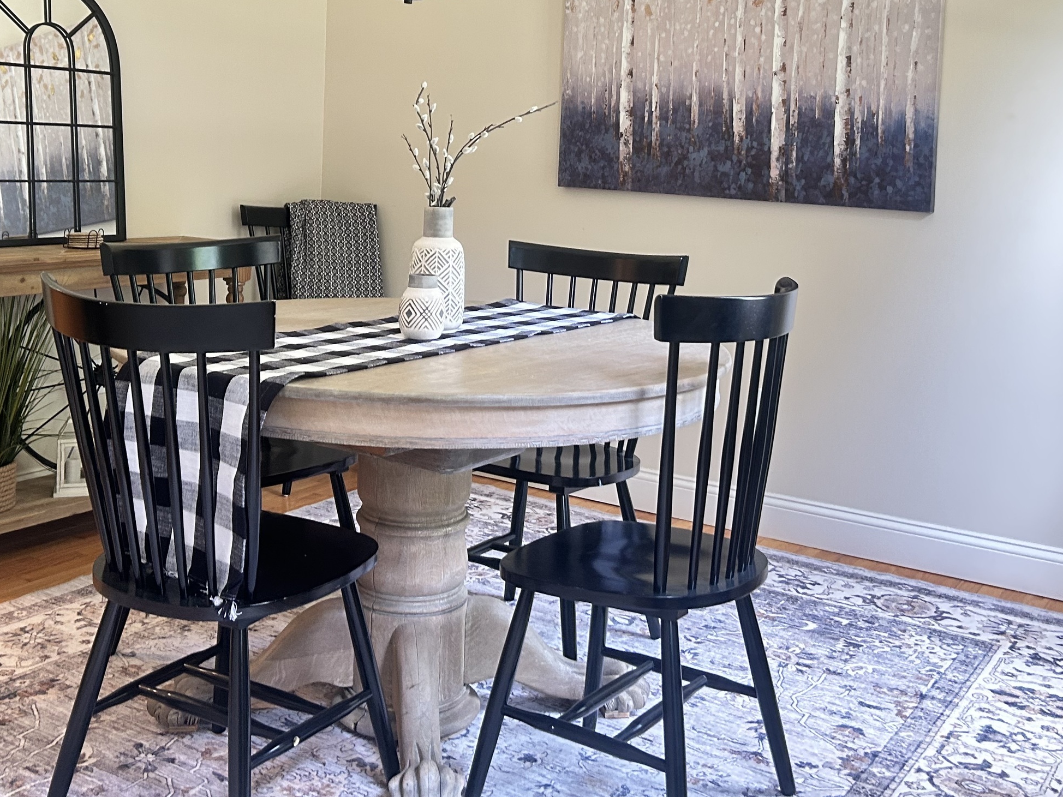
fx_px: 1259
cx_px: 512
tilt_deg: -1.3
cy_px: 170
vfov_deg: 34.2
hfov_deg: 45.8
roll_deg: -2.5
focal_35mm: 41
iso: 250
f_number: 1.5
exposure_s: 1/60
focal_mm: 5.7
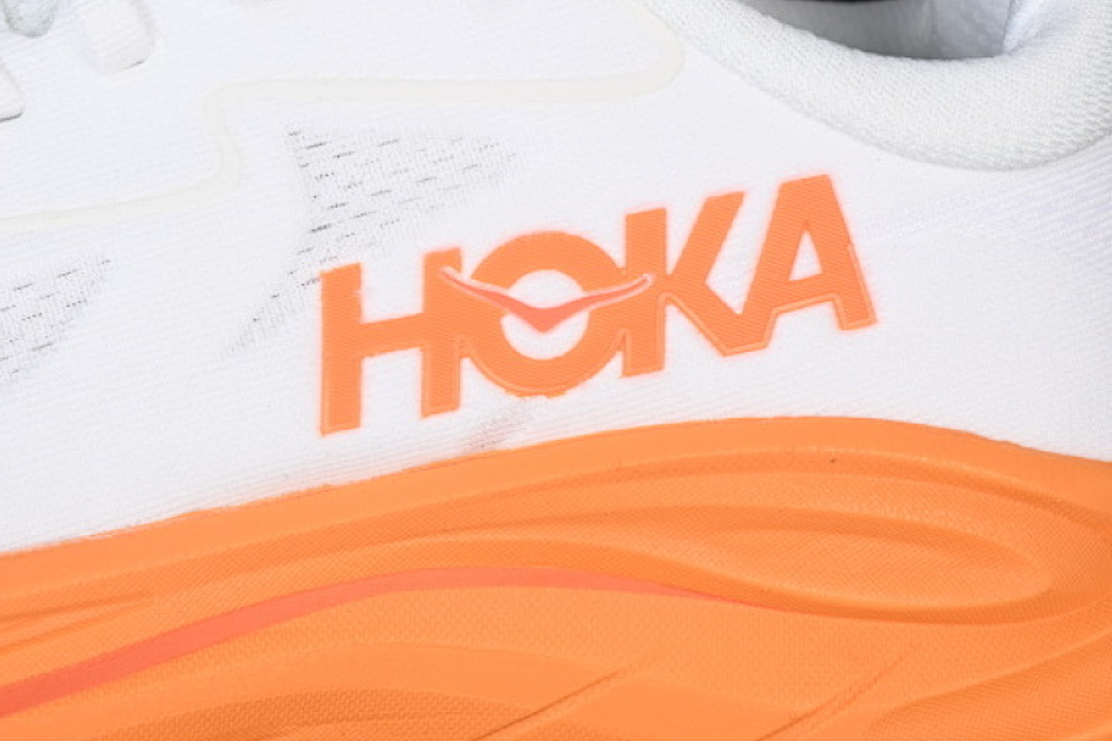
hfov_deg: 19.4
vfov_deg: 13.0
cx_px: 337
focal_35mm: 105
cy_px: 310
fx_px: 3243
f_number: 7.1
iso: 160
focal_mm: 50
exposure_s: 1/80
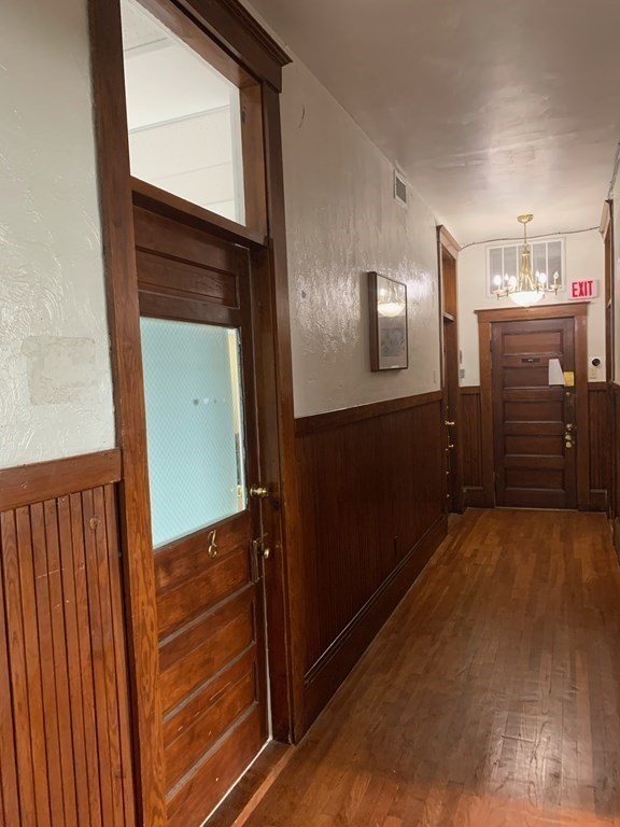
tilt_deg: -0.4
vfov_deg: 67.3
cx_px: 310
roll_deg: +2.7
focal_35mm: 26
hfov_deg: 53.1
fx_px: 621
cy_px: 414
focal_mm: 4.25
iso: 250
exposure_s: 1/60
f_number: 1.8
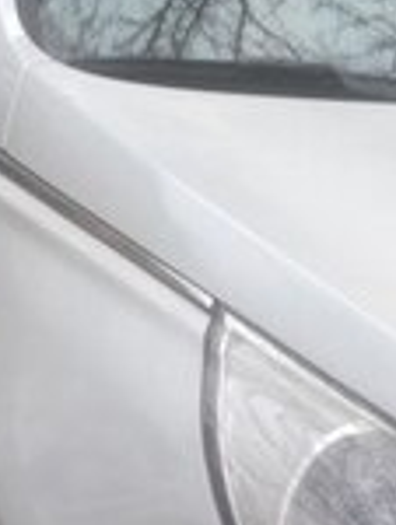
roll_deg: -3.1
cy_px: 651
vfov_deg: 17.1
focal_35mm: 109
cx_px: 98
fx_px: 1658
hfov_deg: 13.6
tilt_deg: -21.0
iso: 50
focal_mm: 4.12
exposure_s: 1/326
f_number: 2.4
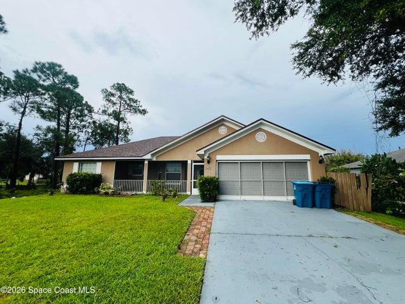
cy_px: 152
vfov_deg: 89.9
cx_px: 202
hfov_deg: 106.2
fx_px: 152
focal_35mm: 13
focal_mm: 1.57
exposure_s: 1/669
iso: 32
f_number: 1.8
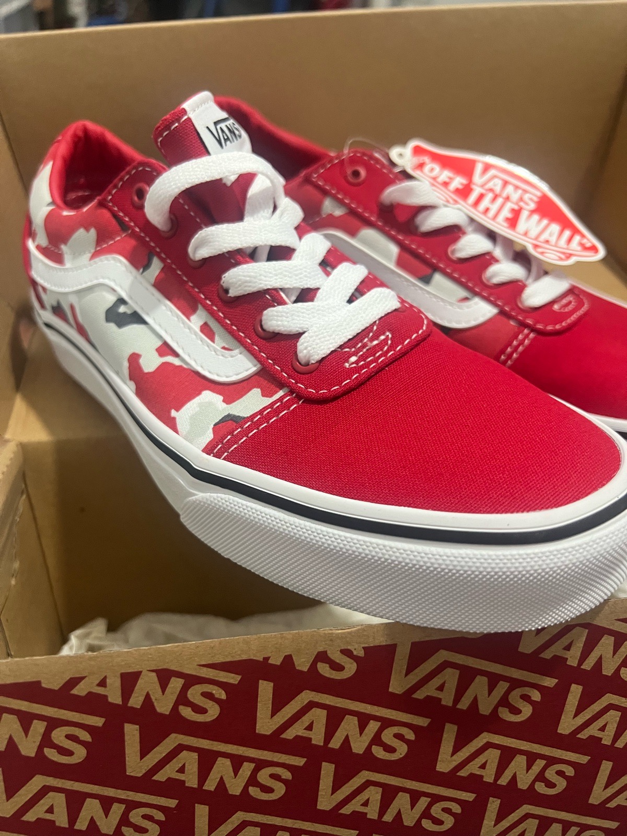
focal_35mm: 26
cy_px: 418
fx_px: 628
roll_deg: -6.9
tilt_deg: -36.0
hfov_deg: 53.1
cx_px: 314
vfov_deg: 67.3
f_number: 1.5
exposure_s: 1/60
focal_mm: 5.7
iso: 400
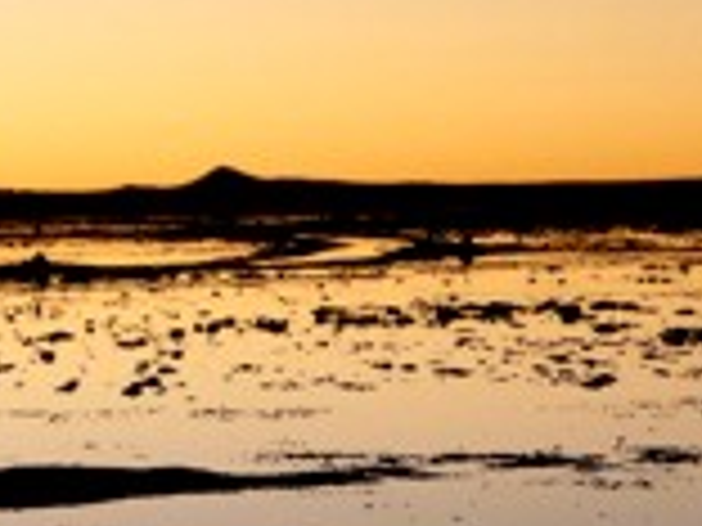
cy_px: 524
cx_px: -302
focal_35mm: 340
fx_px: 6895
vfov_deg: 4.4
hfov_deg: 5.8
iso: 200
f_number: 3.6
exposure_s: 1/50
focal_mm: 17.5
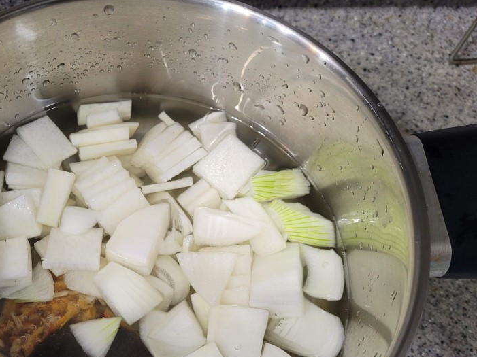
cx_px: 139
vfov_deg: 37.1
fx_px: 523
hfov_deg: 47.7
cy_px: 248
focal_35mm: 38
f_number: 1.8
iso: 200
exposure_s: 1/40
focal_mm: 5.4
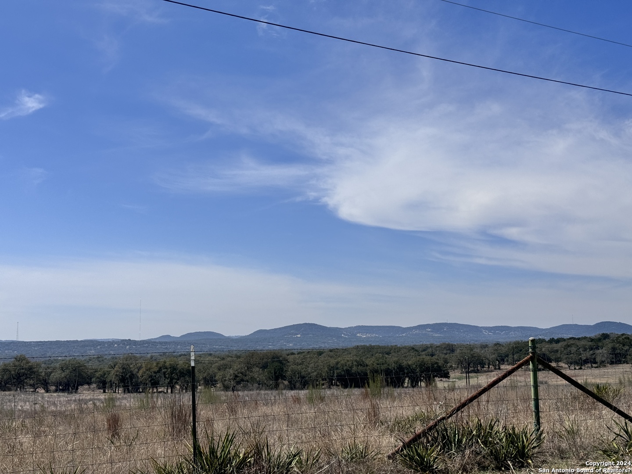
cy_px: 237
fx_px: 876
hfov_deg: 39.7
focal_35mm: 48
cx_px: 316
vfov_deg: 30.3
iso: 64
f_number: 1.78
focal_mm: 6.86
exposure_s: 1/7937
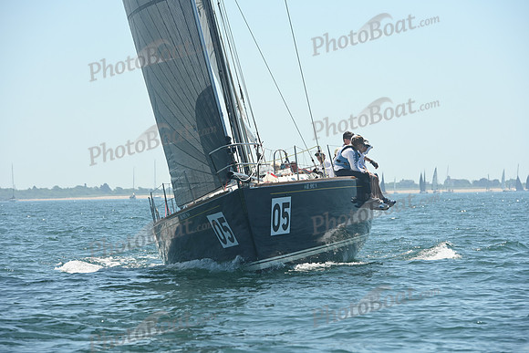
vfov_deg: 7.9
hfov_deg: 11.7
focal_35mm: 175
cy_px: 176
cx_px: 264
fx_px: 2572
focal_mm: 175
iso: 320
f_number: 8
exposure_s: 1/1000
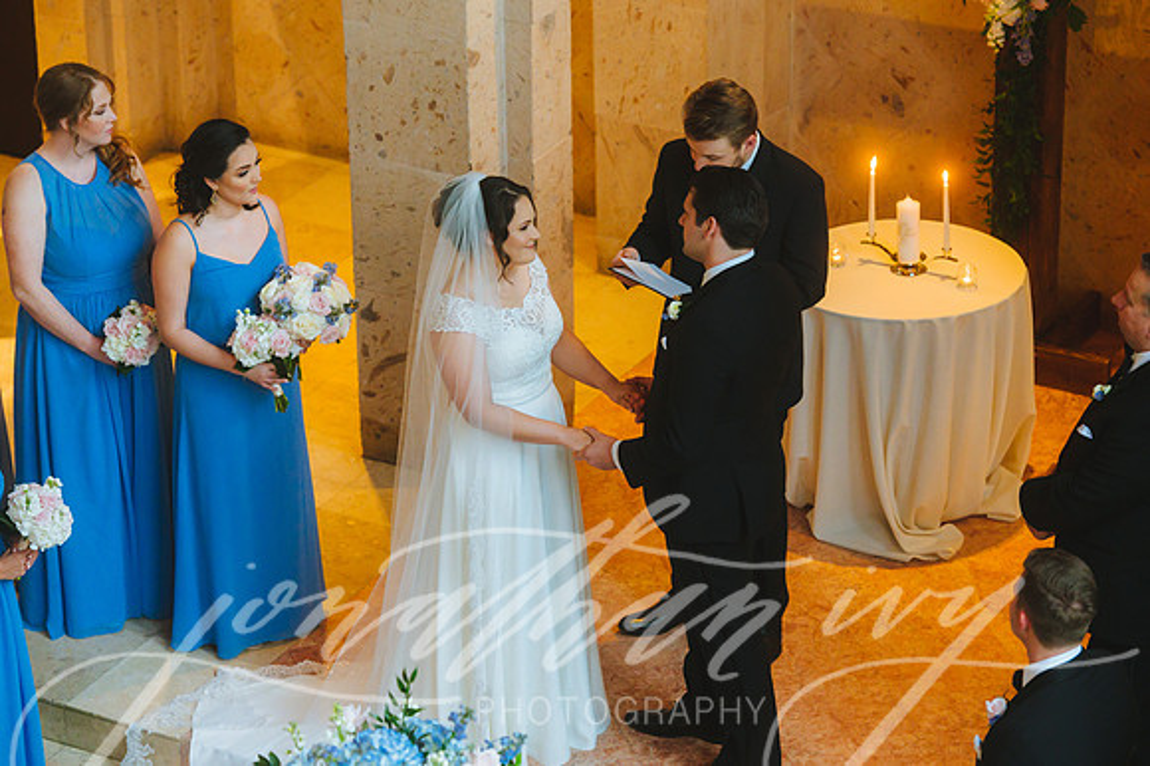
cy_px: 383
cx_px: 575
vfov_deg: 10.1
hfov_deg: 15.2
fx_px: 4310
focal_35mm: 135
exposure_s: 1/125
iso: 4000
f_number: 2.8
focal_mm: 135
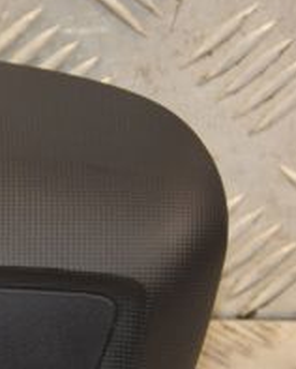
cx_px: -169
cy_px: 320
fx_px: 3745
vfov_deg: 5.6
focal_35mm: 343
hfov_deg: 4.5
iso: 800
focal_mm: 75
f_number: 5.3
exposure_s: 1/125
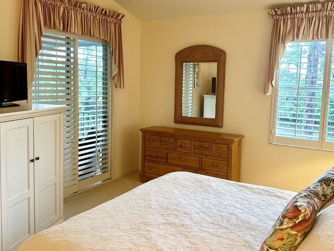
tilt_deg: -4.7
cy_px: 112
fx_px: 299
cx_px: 179
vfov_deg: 45.4
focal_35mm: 31
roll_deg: -2.0
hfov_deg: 58.3
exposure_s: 1/60
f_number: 1.78
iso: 200
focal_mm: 6.86
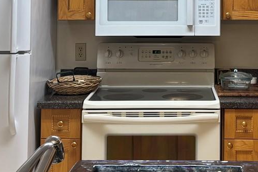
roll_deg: +0.0
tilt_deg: +1.7
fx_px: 616
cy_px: -16
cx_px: 190
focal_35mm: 86
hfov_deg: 23.4
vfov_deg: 15.5
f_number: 1.6
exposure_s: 1/60
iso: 125
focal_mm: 5.96
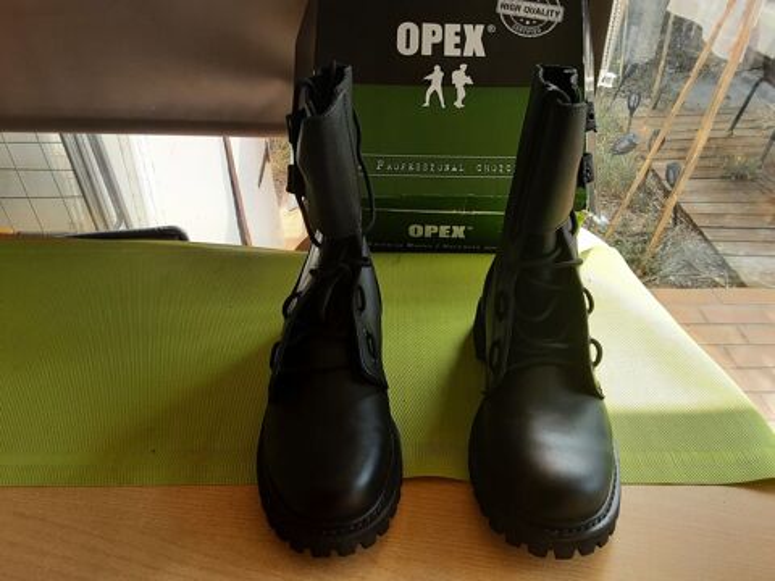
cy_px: 290
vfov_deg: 51.4
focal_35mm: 27
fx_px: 604
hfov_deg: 65.3
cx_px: 388
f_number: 1.9
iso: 40
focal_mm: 2.91
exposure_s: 1/108
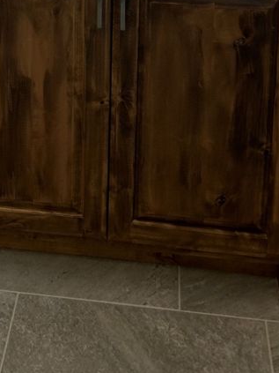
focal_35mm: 82
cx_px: 46
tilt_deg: -12.8
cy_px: -158
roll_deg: -1.3
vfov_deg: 20.9
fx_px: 882
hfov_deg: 17.8
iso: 40
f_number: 1.5
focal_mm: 5.7
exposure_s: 1/282
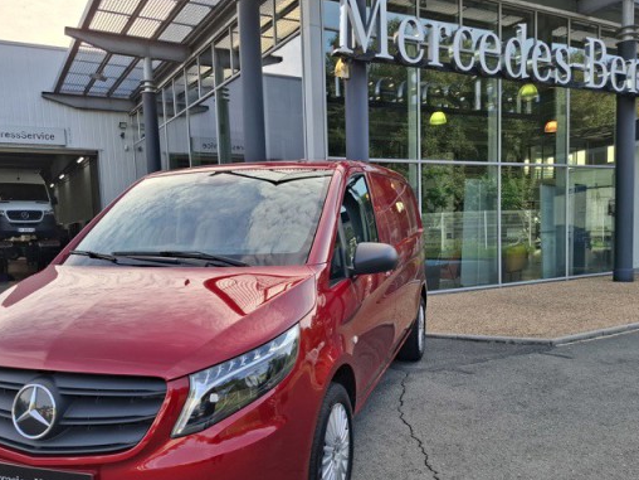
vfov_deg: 48.0
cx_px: 296
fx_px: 535
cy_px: 278
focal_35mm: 29
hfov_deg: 61.6
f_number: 1.8
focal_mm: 5.54
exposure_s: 1/343
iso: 50
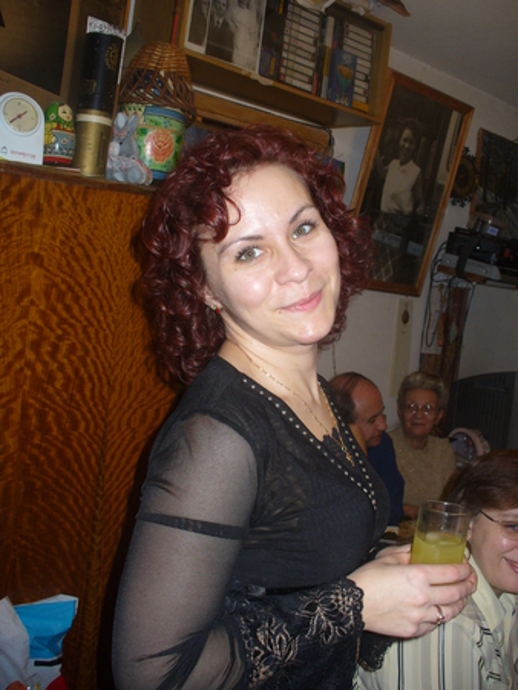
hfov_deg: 38.7
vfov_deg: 50.1
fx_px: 738
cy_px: 345
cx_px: 259
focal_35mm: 37
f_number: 2.8
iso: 100
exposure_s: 1/60
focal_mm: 6.1
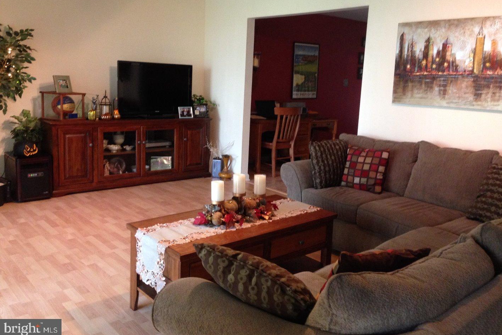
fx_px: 488
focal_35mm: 35
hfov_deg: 54.4
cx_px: 255
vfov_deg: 37.8
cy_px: 147
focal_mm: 4.12
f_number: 2.4
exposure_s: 1/20
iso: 250
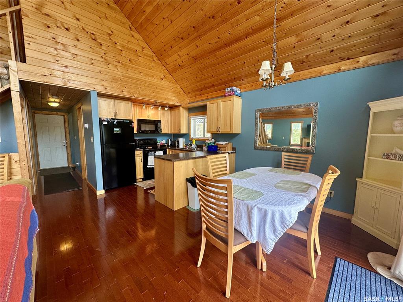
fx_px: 163
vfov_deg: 85.7
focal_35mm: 14
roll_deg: -0.2
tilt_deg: -5.7
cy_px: 151
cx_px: 202
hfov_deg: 102.1
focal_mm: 2.22
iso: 125
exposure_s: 1/120
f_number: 2.2
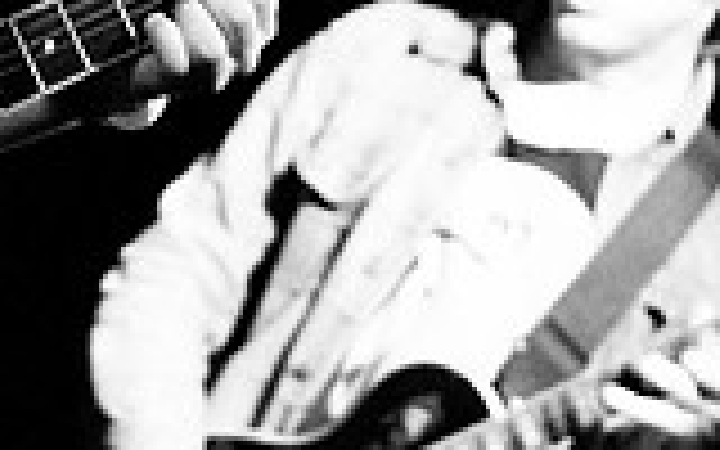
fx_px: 5416
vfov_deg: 4.7
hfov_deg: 7.6
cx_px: -27
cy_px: -295
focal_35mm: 276
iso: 1250
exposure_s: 1/60
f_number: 1.8
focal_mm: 50
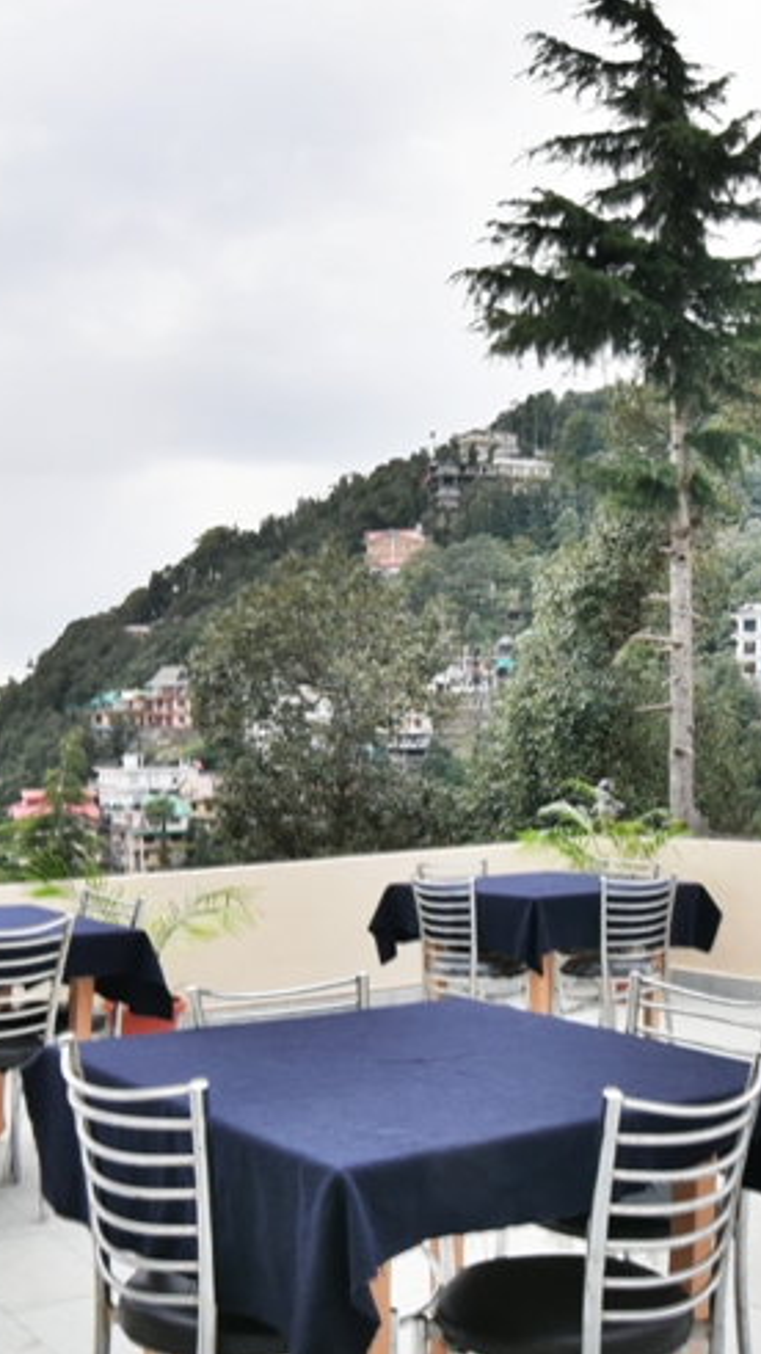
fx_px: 1328
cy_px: 729
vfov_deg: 54.0
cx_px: 481
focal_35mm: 37
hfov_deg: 31.8
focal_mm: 16
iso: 2500
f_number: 9
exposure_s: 1/800
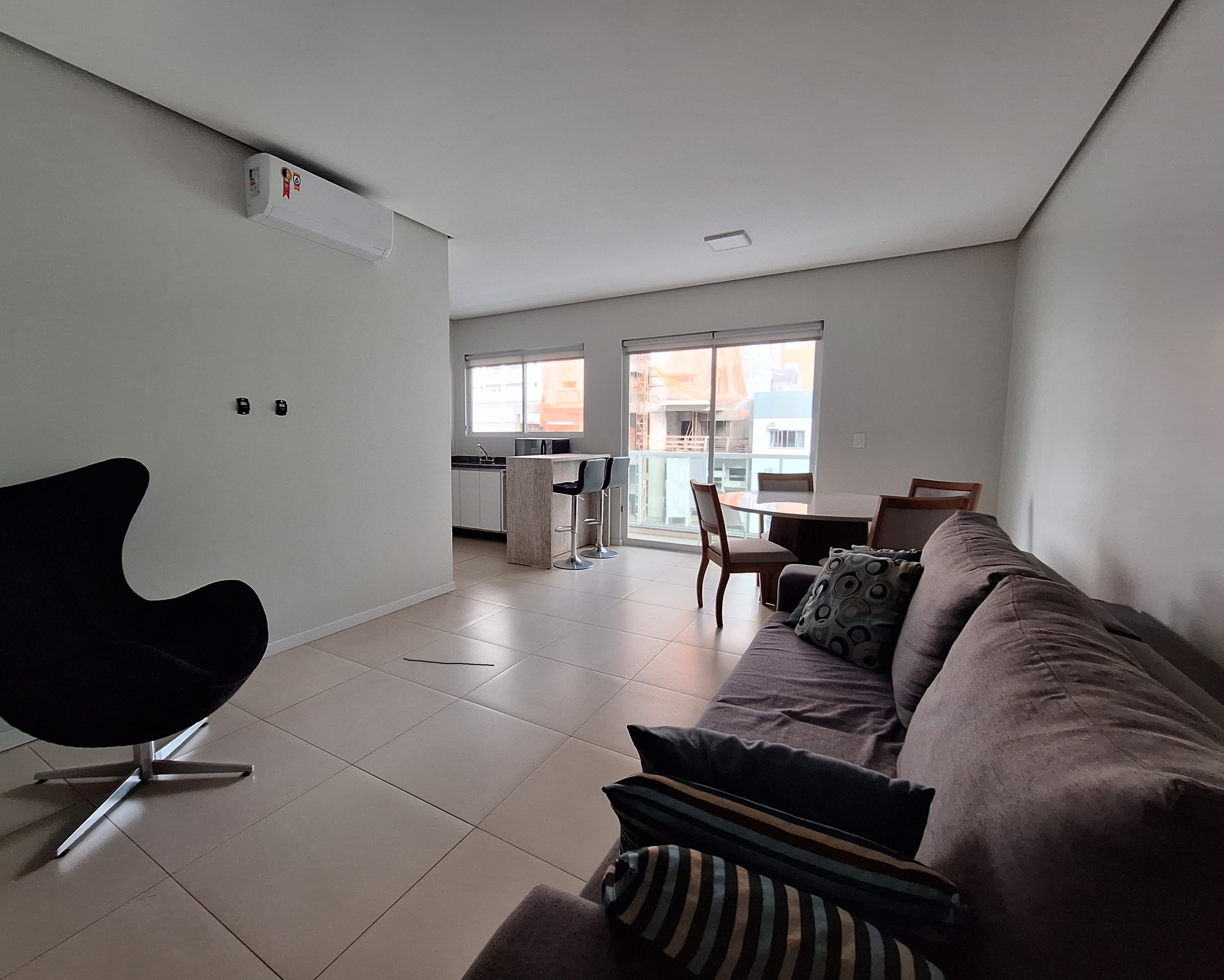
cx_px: 561
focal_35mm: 14
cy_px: 496
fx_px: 507
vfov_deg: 88.0
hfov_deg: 100.5
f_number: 2.2
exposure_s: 1/40
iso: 100
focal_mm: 1.74
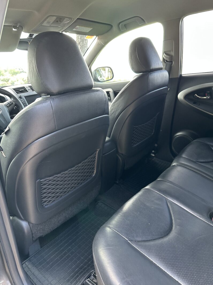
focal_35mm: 24
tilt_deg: -18.3
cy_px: 142
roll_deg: +6.6
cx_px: 106
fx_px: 197
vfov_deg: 71.6
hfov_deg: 56.8
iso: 250
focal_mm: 6.86
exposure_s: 1/75
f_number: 1.78
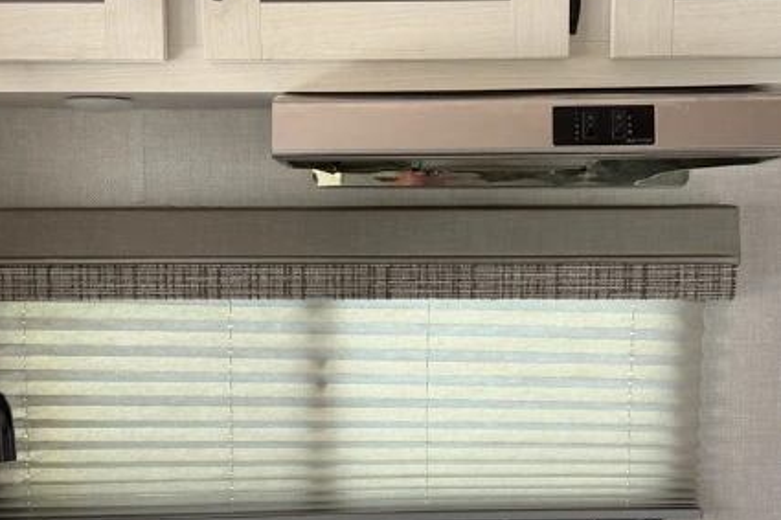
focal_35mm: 47
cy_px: 287
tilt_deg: -4.1
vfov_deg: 28.6
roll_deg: +0.6
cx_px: 395
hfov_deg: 41.9
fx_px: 1019
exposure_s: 1/109
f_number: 1.78
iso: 200
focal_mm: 6.76
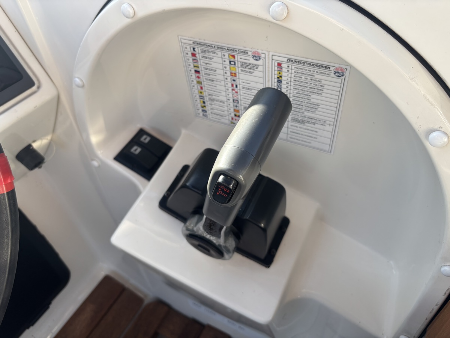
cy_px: 169
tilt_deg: -43.4
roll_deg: +5.9
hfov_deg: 67.3
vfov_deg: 53.1
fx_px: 338
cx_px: 225
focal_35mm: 26
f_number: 1.6
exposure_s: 1/358
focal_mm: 5.96
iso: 50
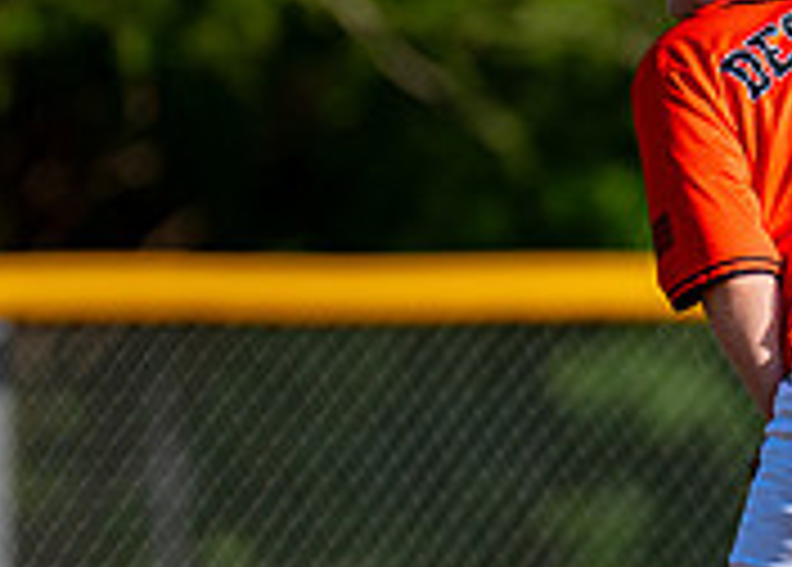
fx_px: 24267
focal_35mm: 1078
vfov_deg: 1.3
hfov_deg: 1.9
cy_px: 551
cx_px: 798
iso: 160
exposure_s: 1/3200
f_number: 2.8
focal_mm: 200
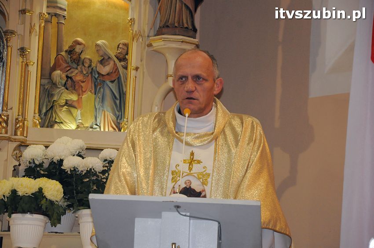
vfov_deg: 8.7
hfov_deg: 13.1
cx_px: 187
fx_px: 1635
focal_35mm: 158
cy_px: 124
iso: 1600
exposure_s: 1/60
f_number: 5.6
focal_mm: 105
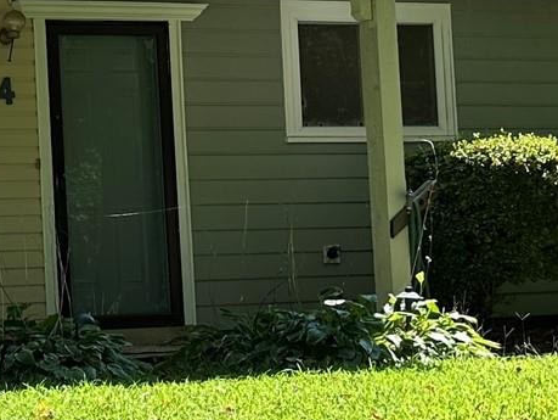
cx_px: -266
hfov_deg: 16.8
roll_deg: +1.4
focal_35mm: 107
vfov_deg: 13.8
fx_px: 1726
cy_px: 127
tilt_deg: +3.9
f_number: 1.78
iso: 80
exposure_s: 1/1157
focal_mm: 6.86
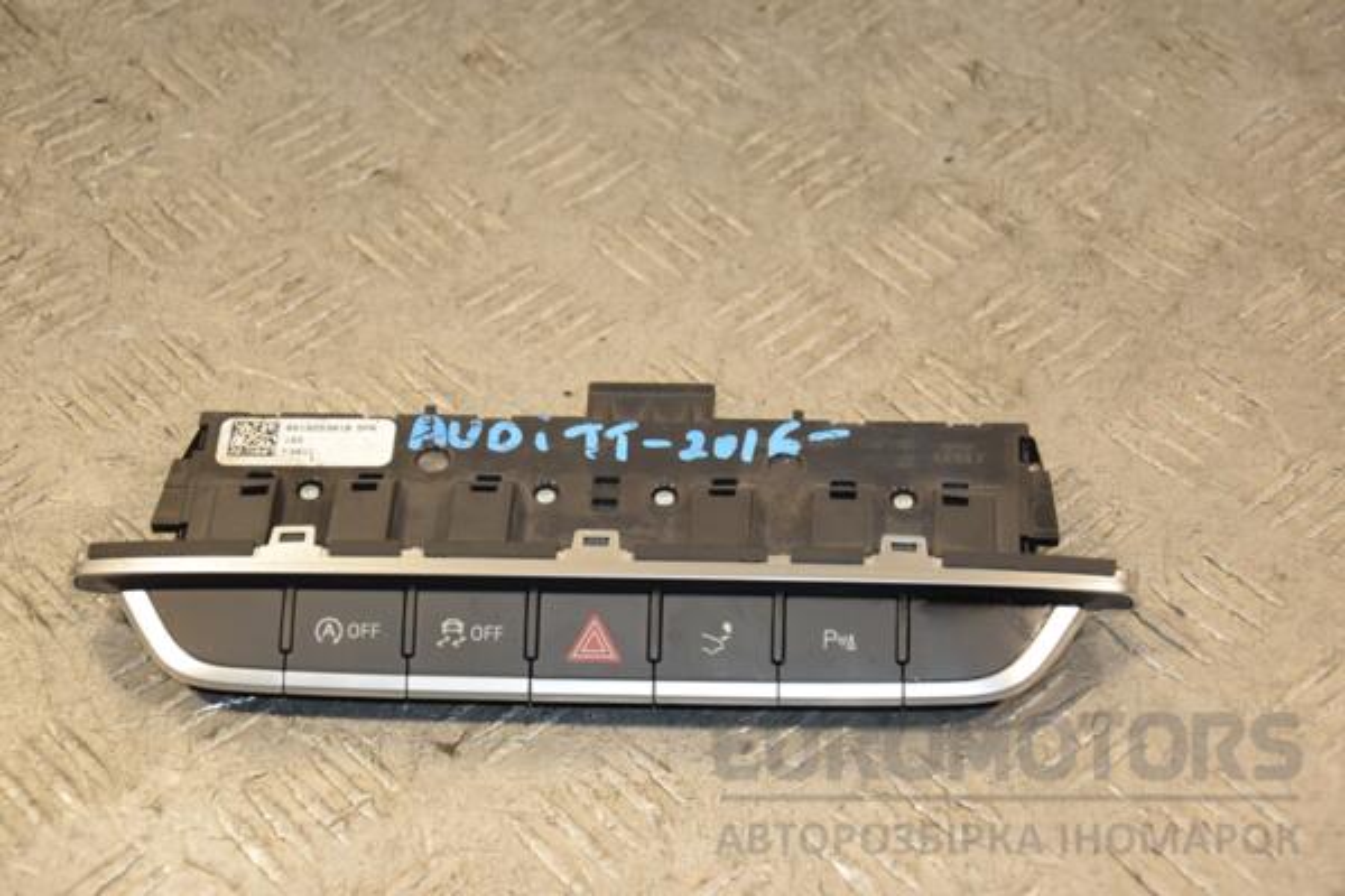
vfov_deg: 15.7
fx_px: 3250
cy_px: 448
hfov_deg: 23.4
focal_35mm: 87
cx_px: 672
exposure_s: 1/200
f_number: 5.6
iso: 800
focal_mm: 58
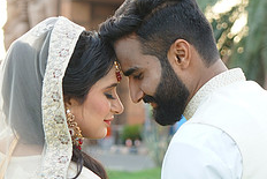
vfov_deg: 9.1
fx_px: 1113
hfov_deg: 13.7
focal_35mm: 150
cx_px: 131
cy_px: 135
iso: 320
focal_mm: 60
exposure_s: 1/200
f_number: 4
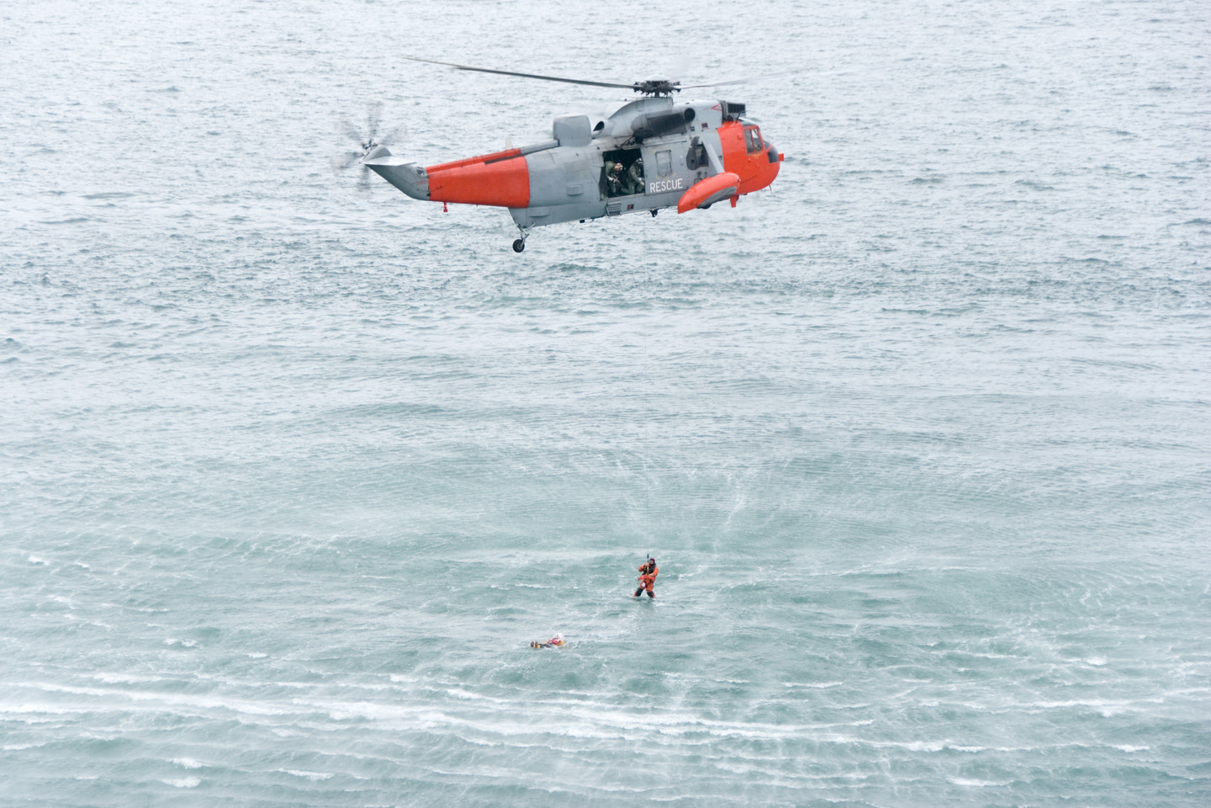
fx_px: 4541
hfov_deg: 15.2
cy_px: 404
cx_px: 606
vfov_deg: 10.2
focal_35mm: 135
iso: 100
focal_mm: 90
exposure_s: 1/320
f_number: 5.6
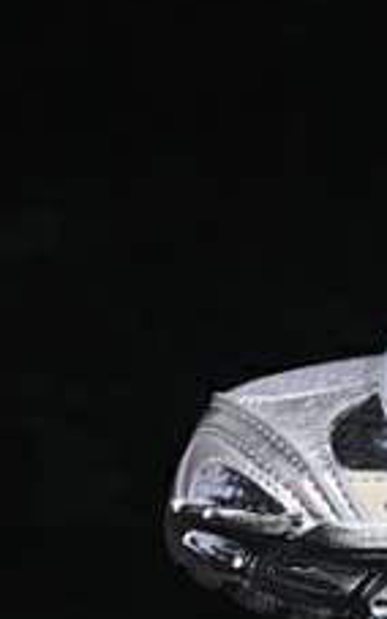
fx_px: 4149
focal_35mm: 246
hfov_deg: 5.2
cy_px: 273
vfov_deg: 8.5
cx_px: 842
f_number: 7.1
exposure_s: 1/80
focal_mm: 50
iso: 160
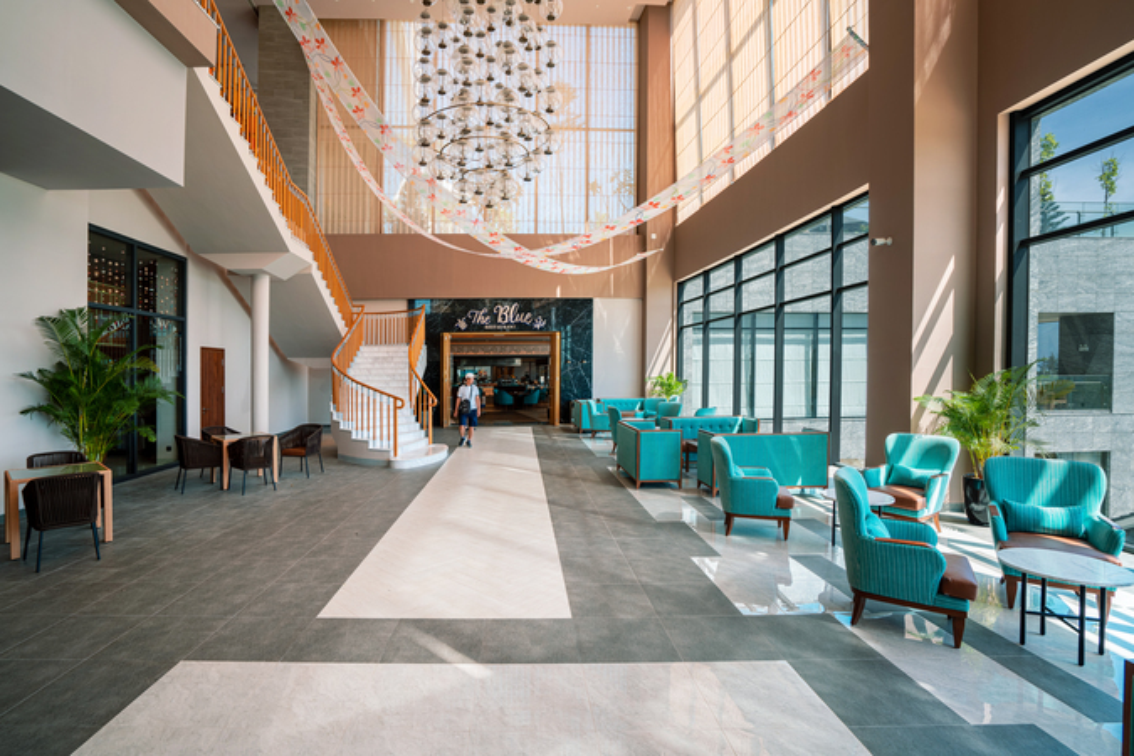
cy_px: 378
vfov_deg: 73.7
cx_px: 567
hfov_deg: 96.7
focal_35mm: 16
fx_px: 504
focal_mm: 16
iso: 100
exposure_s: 1/400
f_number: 6.3
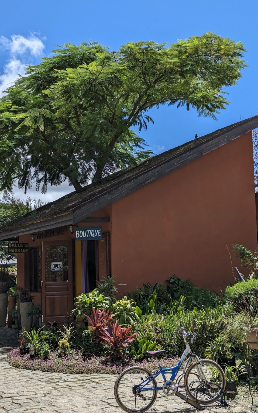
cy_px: 202
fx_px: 596
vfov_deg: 38.2
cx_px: 109
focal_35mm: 53
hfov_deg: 24.4
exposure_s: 1/2375
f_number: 1.85
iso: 42
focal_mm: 6.81
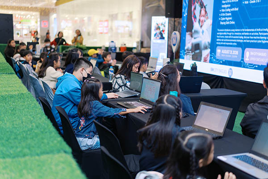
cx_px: 134
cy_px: 90
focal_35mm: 50
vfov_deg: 27.0
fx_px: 372
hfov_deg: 39.6
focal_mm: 50
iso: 320
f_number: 1.8
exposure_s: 1/160
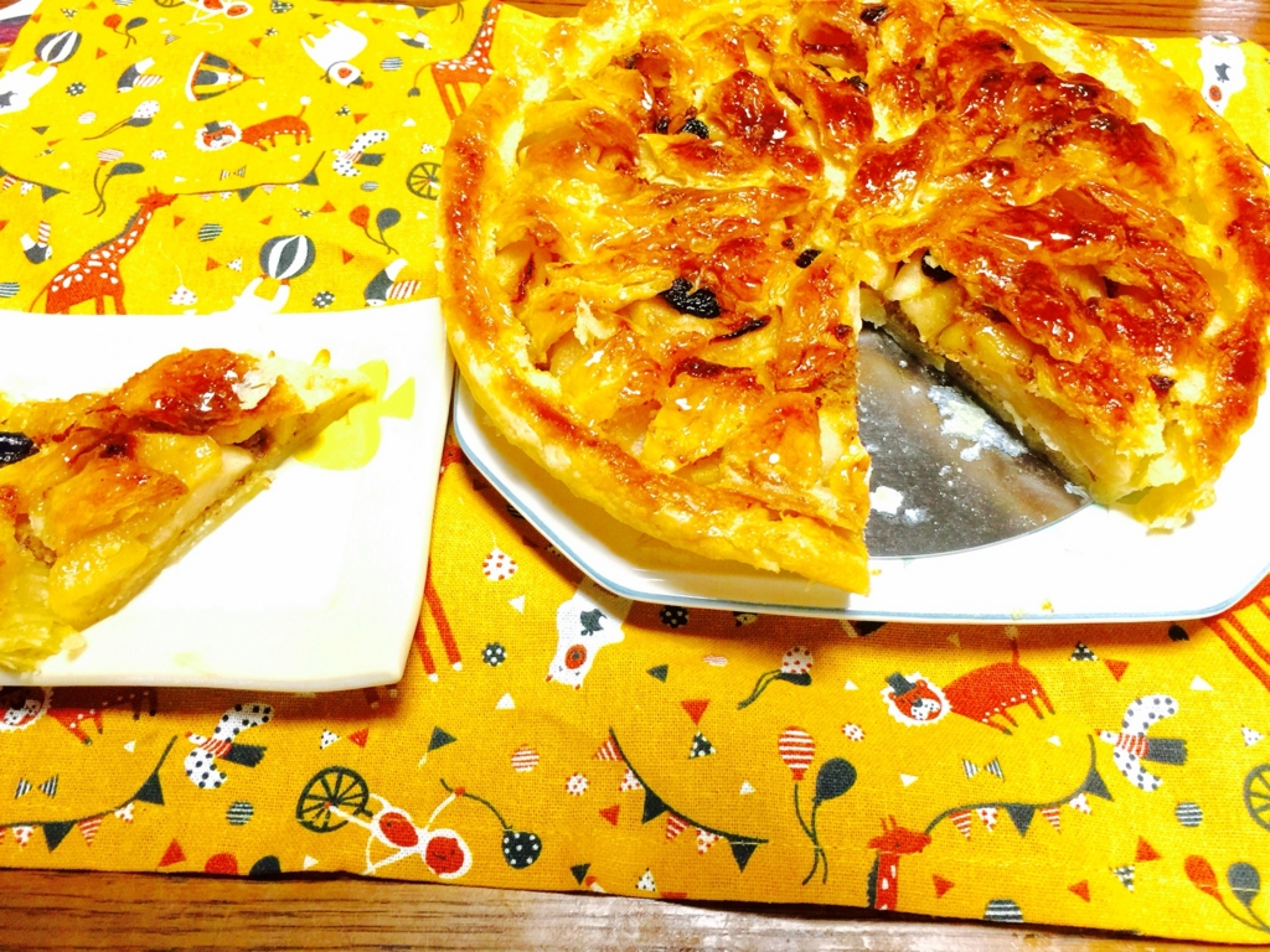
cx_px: 635
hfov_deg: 61.7
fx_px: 1064
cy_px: 476
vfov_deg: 48.2
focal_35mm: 29
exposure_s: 1/15
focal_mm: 4.15
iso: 64
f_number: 2.2
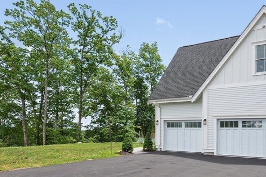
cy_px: 151
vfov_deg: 42.1
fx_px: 214
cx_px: 166
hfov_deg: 62.8
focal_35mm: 29
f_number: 8
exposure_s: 1/500
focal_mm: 14
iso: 100
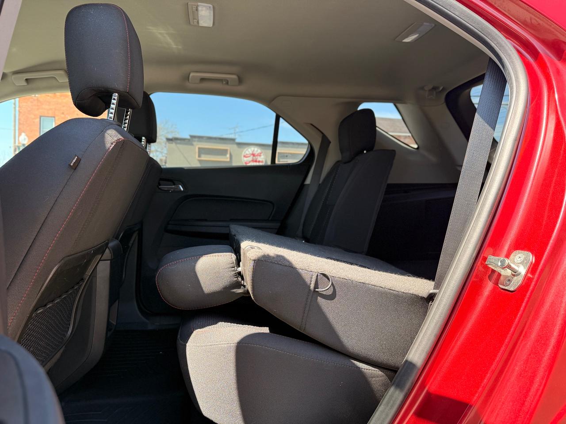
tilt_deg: -0.8
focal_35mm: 24
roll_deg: -1.5
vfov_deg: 56.8
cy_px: 212
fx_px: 392
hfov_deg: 71.6
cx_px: 283
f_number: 1.78
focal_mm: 6.76
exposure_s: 1/367
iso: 100
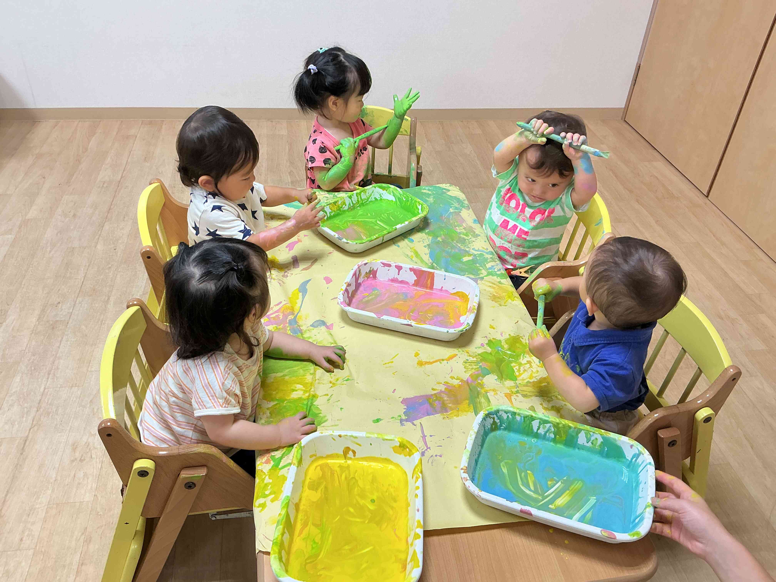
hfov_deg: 61.7
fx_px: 650
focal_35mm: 29
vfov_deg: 48.2
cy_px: 291
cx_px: 388
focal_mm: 3
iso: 50
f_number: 1.8
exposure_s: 1/120
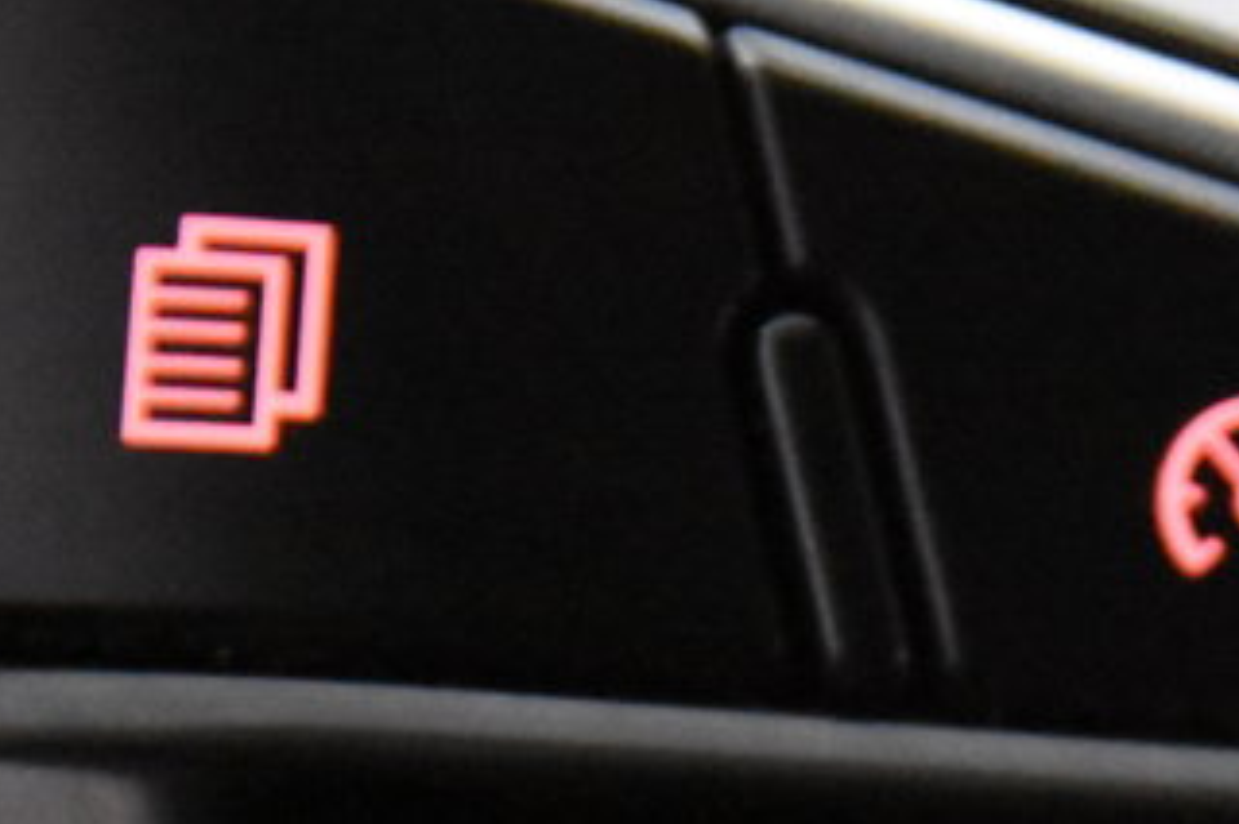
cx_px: 1177
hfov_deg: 6.1
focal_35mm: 336
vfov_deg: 4.1
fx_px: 11558
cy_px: 1224
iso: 12800
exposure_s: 1/100
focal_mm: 70
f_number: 4
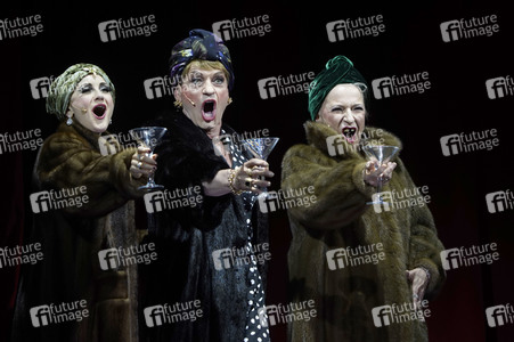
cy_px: 171
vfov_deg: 5.1
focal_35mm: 268
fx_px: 3824
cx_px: 257
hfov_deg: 7.7
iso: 1600
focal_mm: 268
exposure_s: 1/200
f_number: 5.6
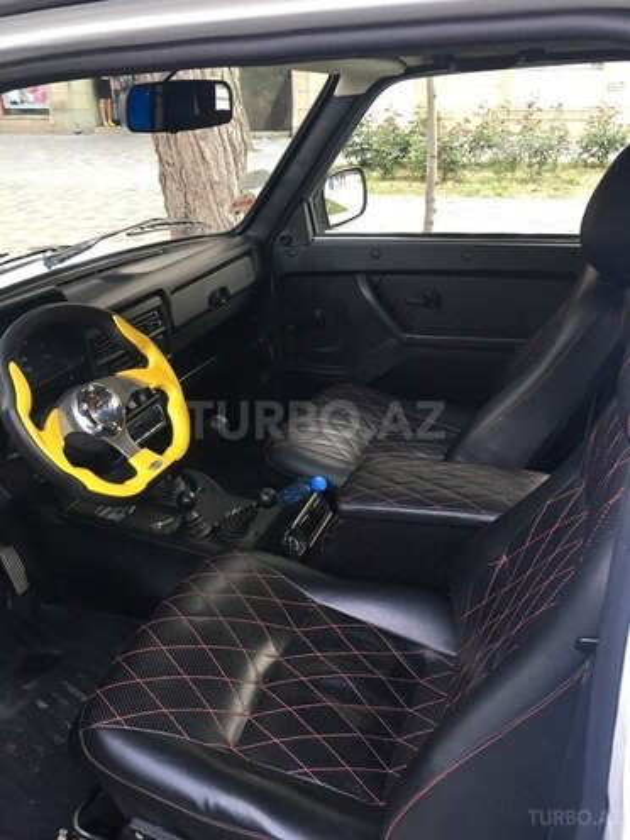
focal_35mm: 29
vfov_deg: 61.7
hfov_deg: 48.2
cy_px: 420
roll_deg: +1.1
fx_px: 704
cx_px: 315
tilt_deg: -26.0
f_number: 2.2
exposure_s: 1/33
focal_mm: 4.15
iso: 40
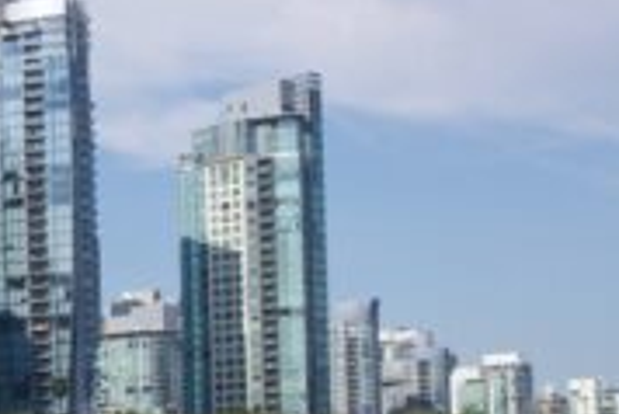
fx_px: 1790
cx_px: -195
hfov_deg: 18.2
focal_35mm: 104
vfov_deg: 13.1
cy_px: 343
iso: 100
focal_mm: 25
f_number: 9
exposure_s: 1/200
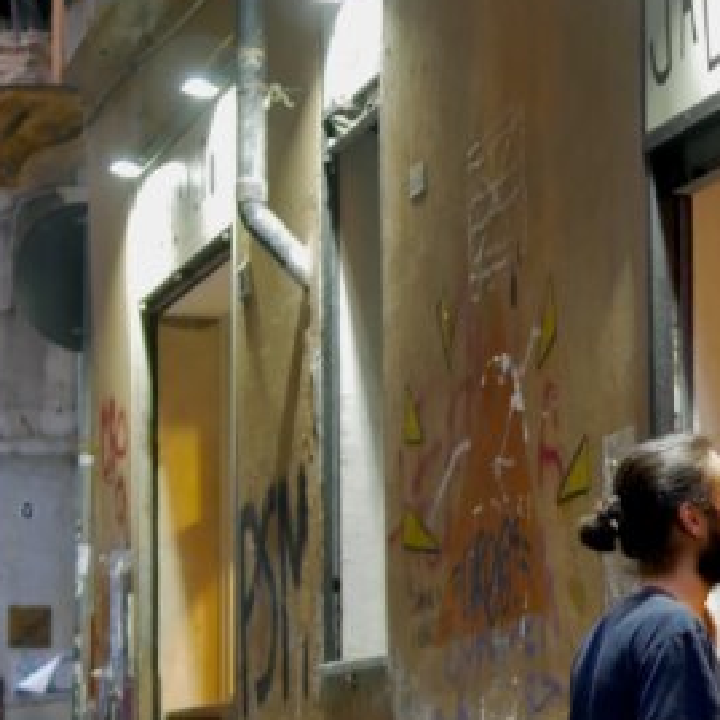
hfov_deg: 10.3
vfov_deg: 10.4
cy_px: 646
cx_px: 656
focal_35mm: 168
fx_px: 3953
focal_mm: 25
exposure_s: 1/60
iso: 800
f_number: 1.4
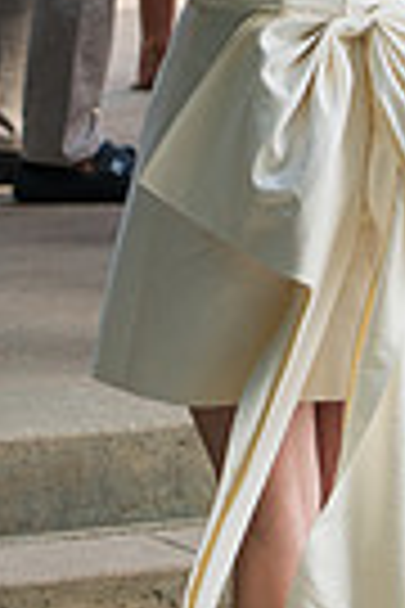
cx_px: 342
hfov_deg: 3.9
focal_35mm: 350
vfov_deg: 5.9
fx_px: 5906
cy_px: 41
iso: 200
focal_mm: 70
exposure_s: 1/800
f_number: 4
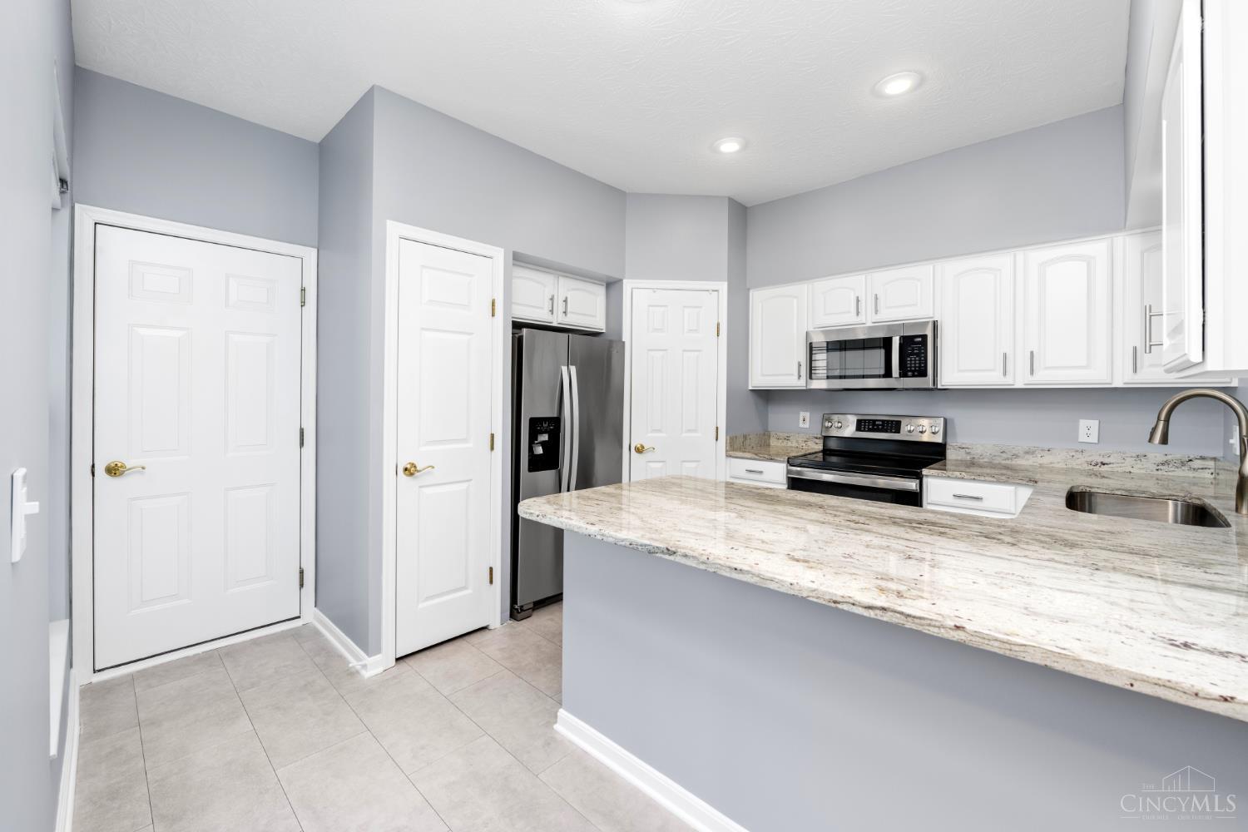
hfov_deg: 104.3
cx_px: 624
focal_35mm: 14
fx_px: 485
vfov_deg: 81.2
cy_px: 416
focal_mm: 14
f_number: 10
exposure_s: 1/200
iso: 400
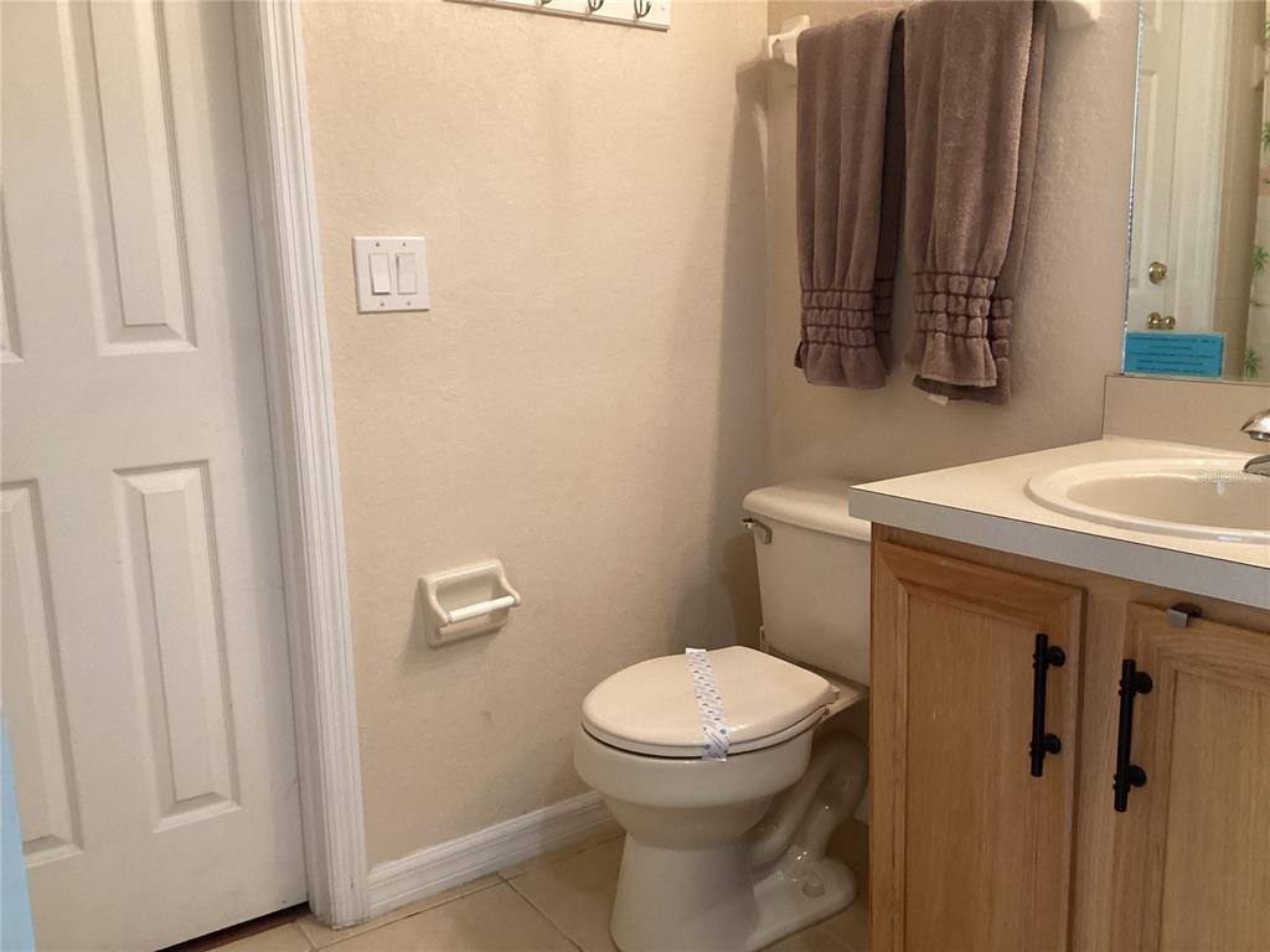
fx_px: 1137
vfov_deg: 45.4
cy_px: 476
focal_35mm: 31
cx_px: 635
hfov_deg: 58.4
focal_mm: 3.3
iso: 320
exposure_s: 1/60
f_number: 2.4
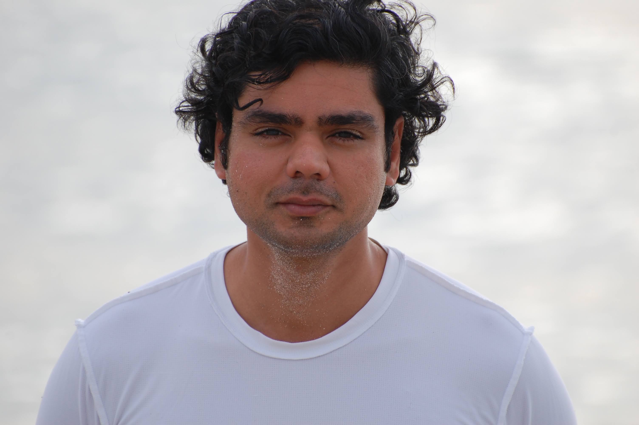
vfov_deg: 3.0
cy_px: 212
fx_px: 7980
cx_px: 320
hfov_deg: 4.6
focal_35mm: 450
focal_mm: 300
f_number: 5.6
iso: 400
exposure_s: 1/800
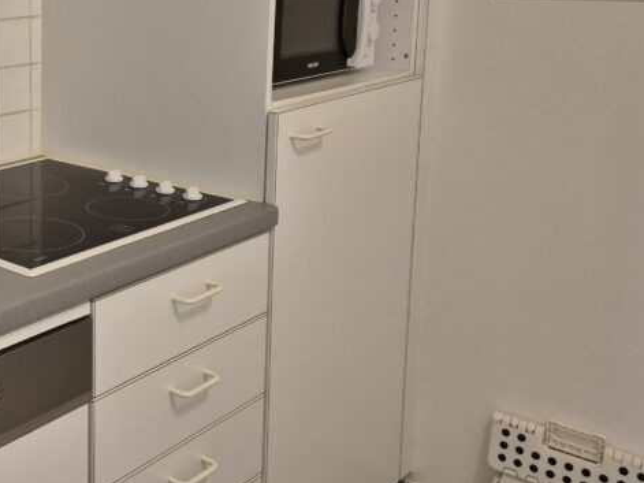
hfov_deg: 33.6
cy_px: 104
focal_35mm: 50
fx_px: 930
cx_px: -51
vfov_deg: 28.5
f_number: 1.8
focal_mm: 5.4
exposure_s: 1/100
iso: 800
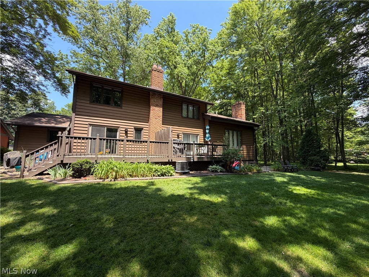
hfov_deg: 102.1
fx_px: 149
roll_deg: +0.7
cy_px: 138
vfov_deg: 85.7
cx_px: 184
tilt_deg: +6.8
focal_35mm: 14
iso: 40
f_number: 2.2
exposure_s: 1/252
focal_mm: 2.22
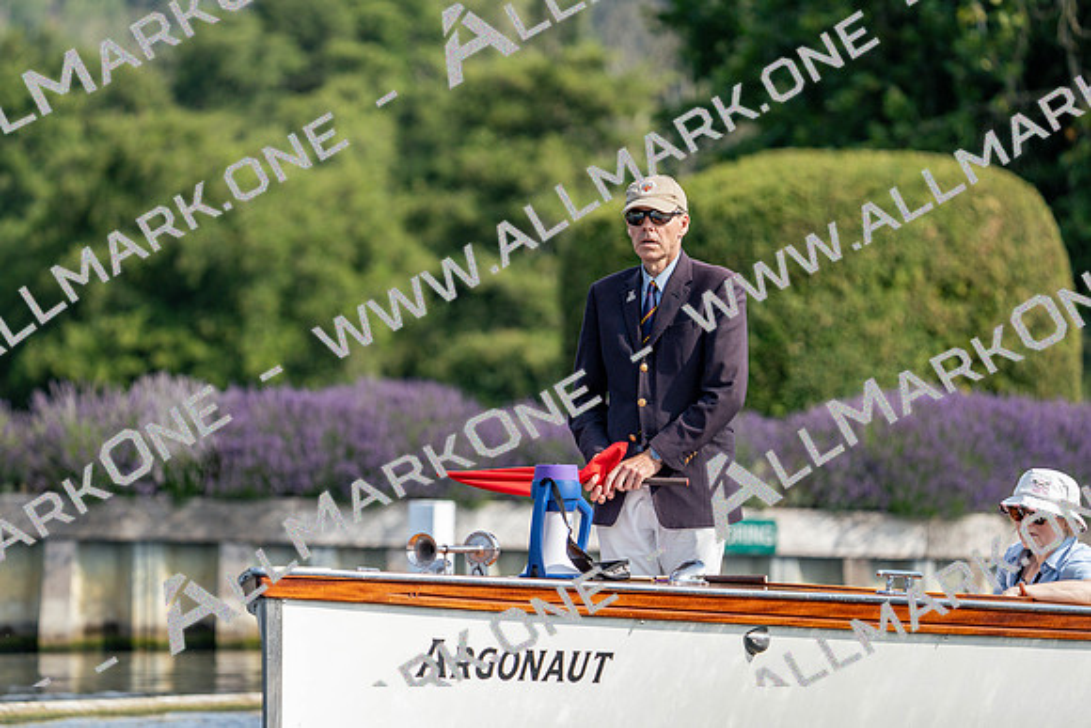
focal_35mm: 350
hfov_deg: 5.9
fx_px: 10609
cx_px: 546
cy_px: 364
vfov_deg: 3.9
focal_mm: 350
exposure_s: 1/1600
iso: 400
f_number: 6.3
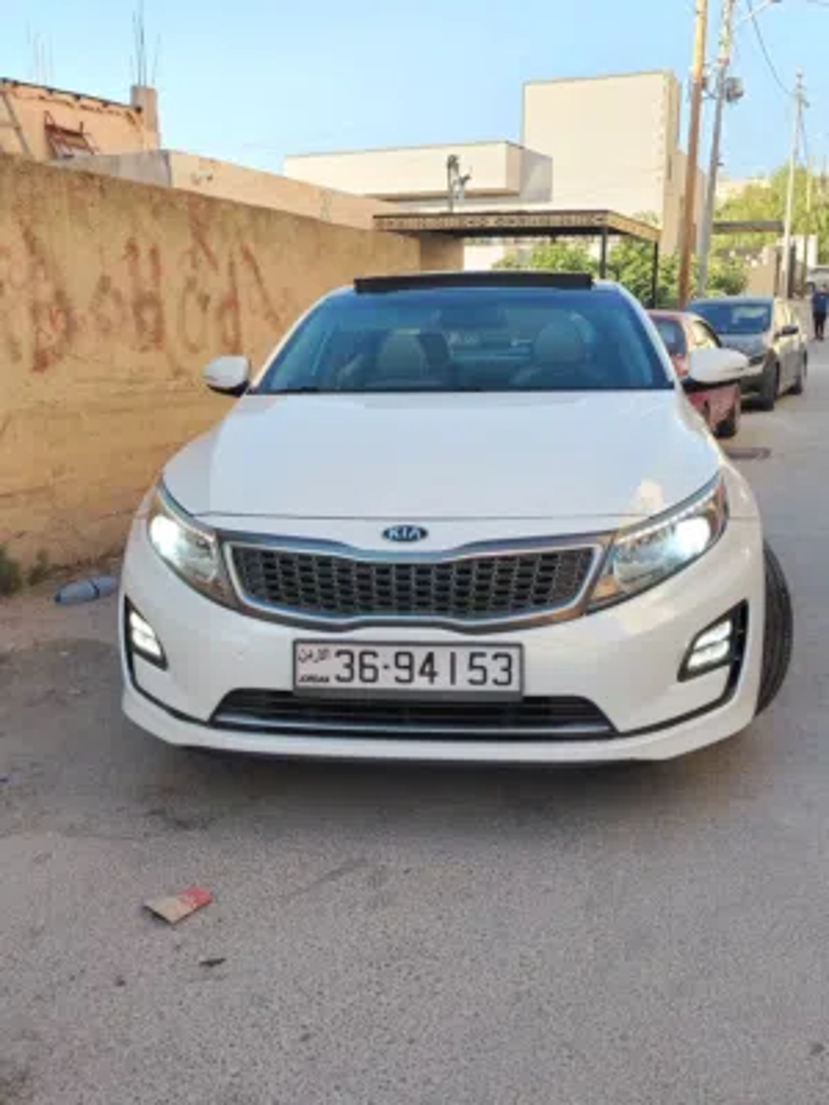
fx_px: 1022
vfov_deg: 56.8
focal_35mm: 32
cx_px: 414
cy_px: 552
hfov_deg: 44.2
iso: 100
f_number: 1.75
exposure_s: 1/241
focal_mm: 5.25
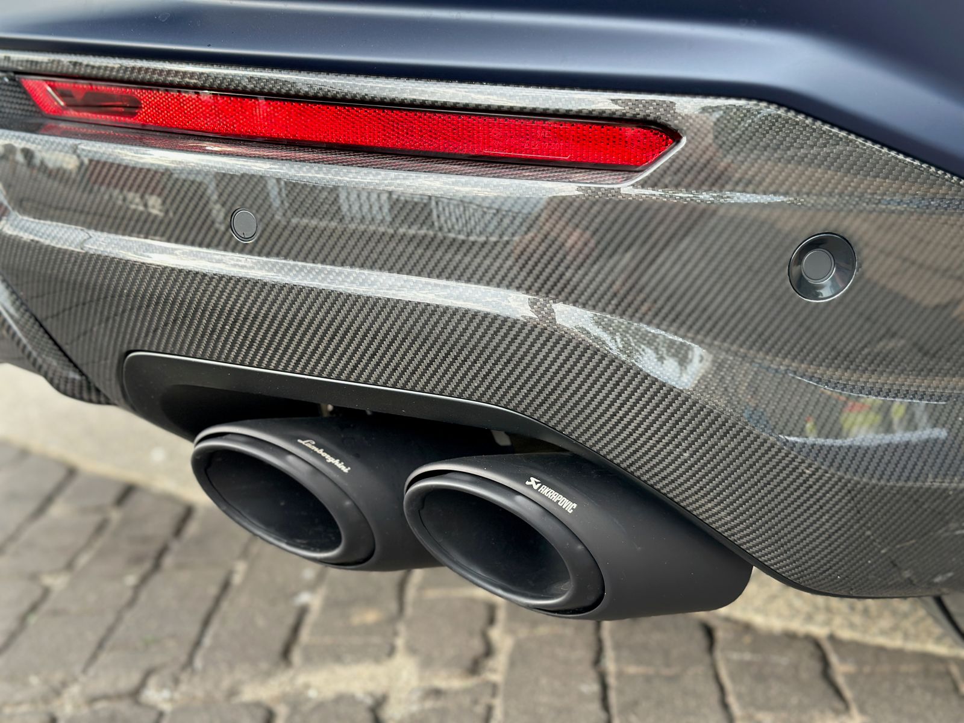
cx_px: 482
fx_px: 1337
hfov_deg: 39.7
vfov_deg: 30.3
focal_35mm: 48
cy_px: 362
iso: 80
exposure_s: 1/221
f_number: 1.78
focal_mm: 6.86
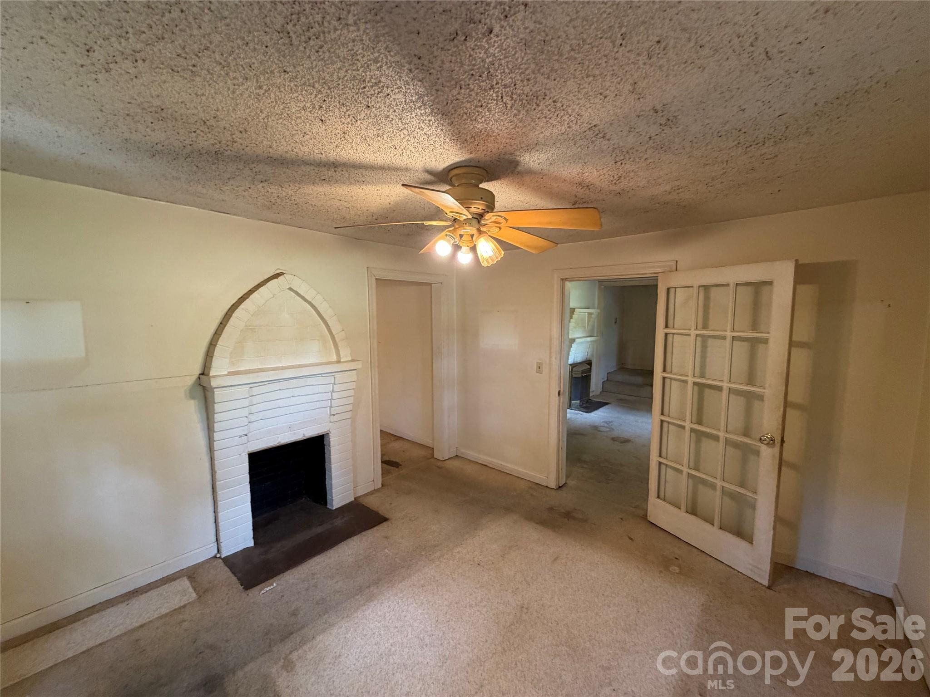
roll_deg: +1.1
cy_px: 348
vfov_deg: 85.7
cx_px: 465
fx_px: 376
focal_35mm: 14
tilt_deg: -1.6
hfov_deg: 102.1
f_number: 2.2
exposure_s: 1/60
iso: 250
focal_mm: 2.22
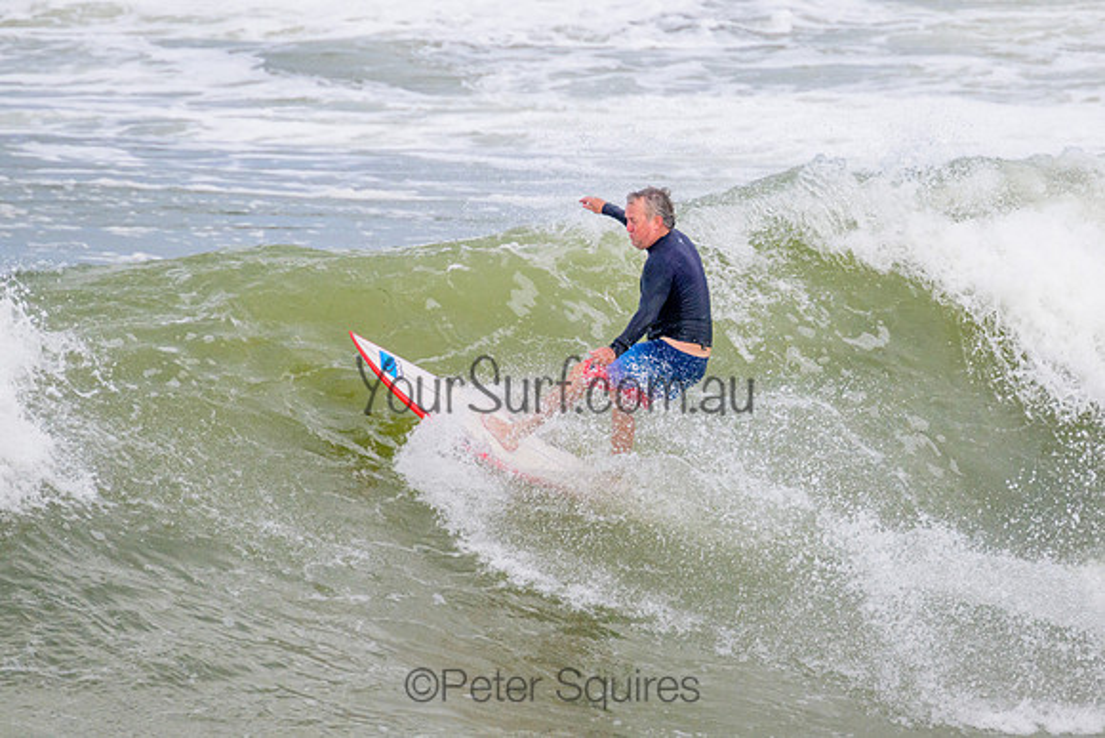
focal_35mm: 1038
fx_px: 31873
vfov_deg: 1.3
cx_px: 715
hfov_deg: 2.0
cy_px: 259
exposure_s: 1/2000
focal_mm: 800
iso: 1000
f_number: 11
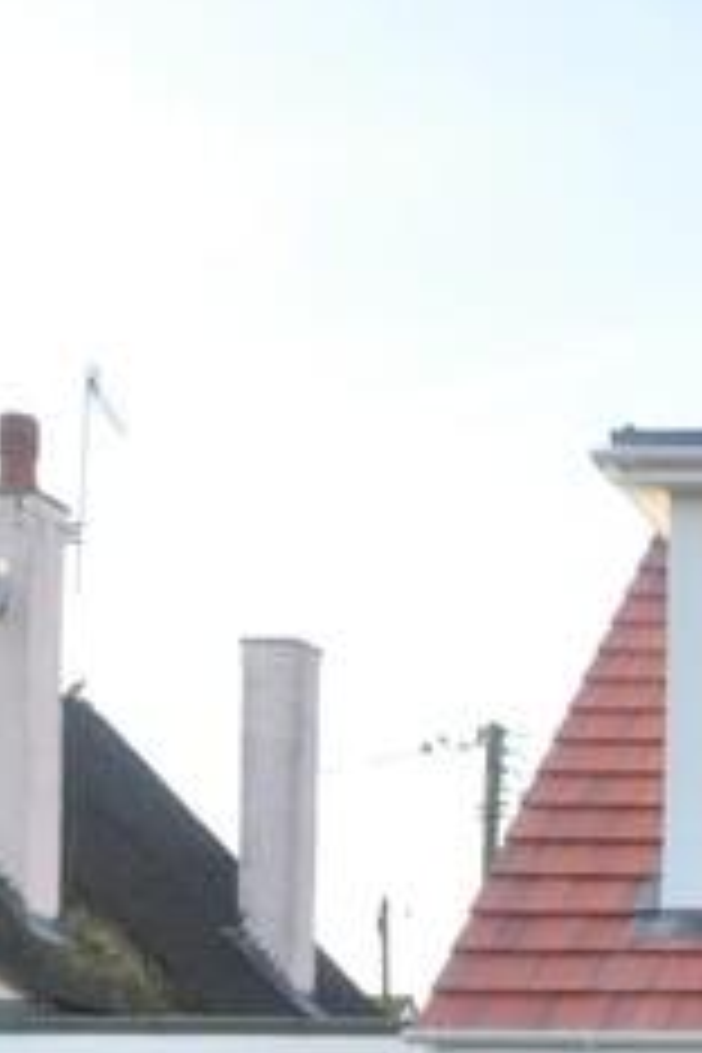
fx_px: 2491
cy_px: 1296
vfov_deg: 21.9
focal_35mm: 85
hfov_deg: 13.9
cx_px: 1354
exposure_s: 1/250
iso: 800
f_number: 8
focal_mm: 13
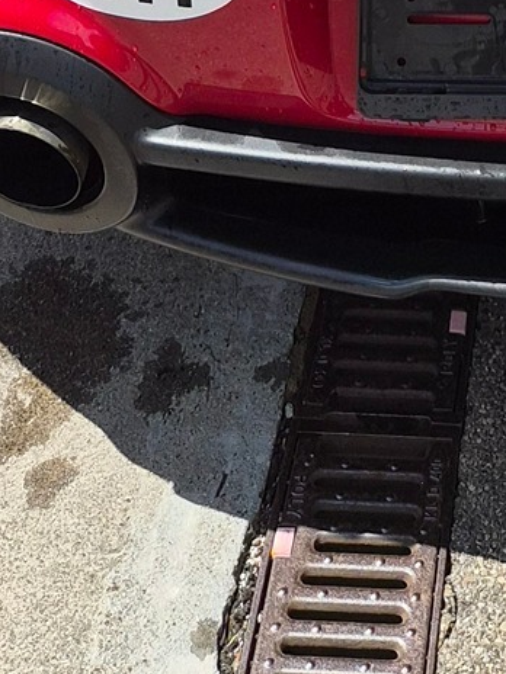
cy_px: -718
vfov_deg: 15.3
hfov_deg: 14.0
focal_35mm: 100
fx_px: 1949
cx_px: 726
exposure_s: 1/4272
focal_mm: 5.4
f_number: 1.8
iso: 80
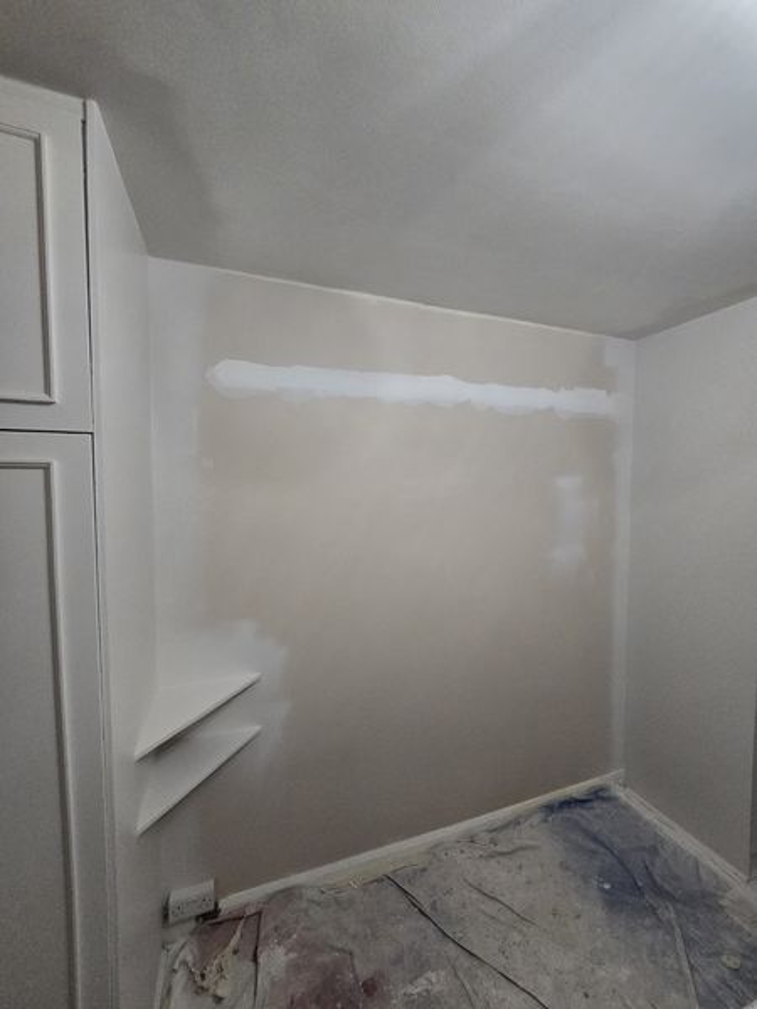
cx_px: 378
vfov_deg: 106.2
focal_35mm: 13
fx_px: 379
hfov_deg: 89.9
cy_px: 504
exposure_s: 1/50
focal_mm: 2.2
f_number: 2.2
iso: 320
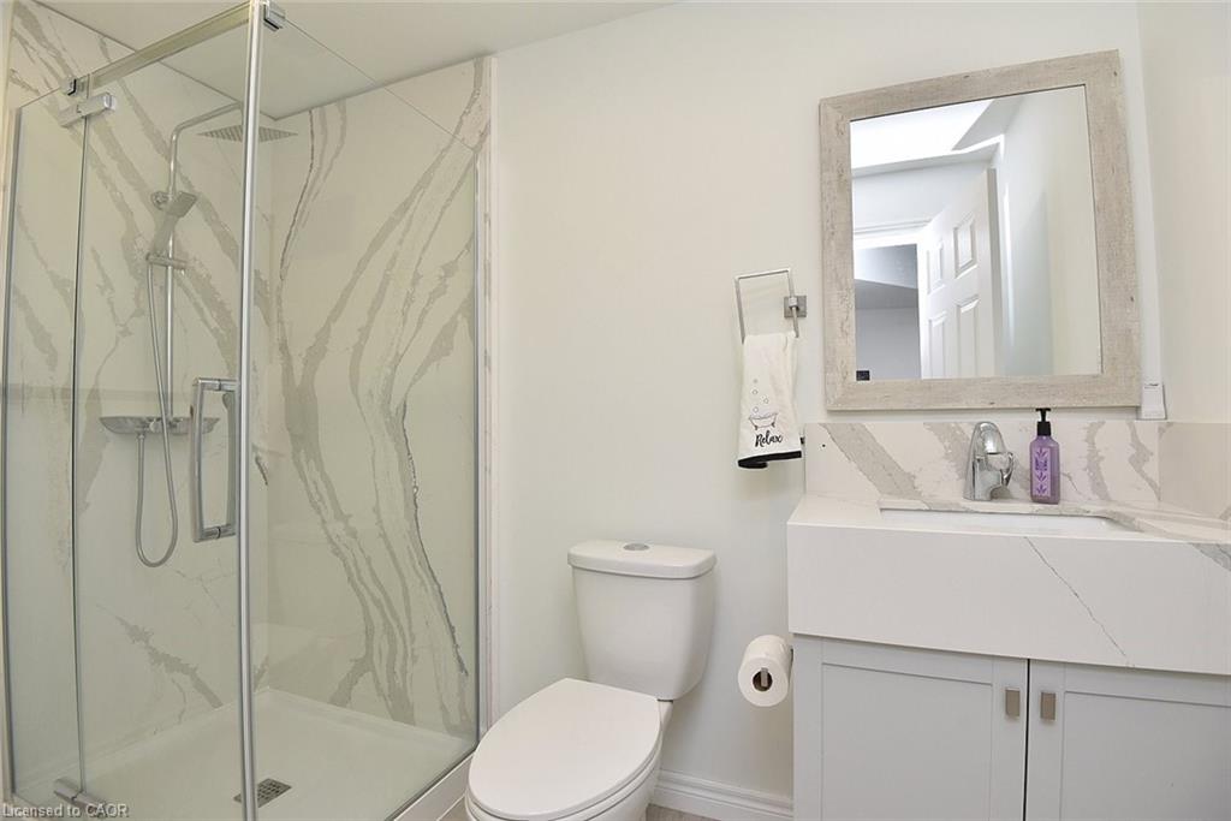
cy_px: 410
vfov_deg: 73.8
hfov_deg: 96.7
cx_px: 616
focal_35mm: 16
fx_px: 547
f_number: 6.3
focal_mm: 16
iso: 500
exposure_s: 1/160
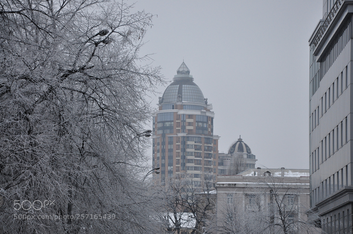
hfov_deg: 13.1
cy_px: 117
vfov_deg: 8.7
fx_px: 1543
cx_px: 176
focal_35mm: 158
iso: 640
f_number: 7.1
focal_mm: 105
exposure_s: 1/30
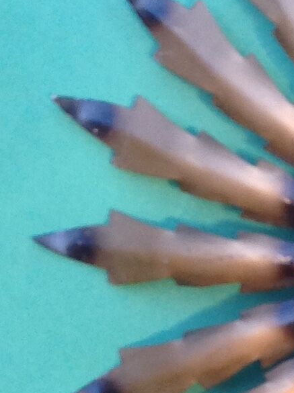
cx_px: 608
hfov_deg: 8.9
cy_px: 429
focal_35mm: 155
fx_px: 1760
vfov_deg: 12.5
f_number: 2.4
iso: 80
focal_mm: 4.28
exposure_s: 1/60
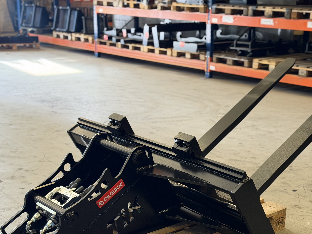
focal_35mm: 64
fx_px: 577
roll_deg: -0.7
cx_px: 182
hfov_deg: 30.2
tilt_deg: -15.8
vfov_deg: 22.9
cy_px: 144
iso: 320
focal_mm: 6.76
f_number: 1.78
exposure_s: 1/100
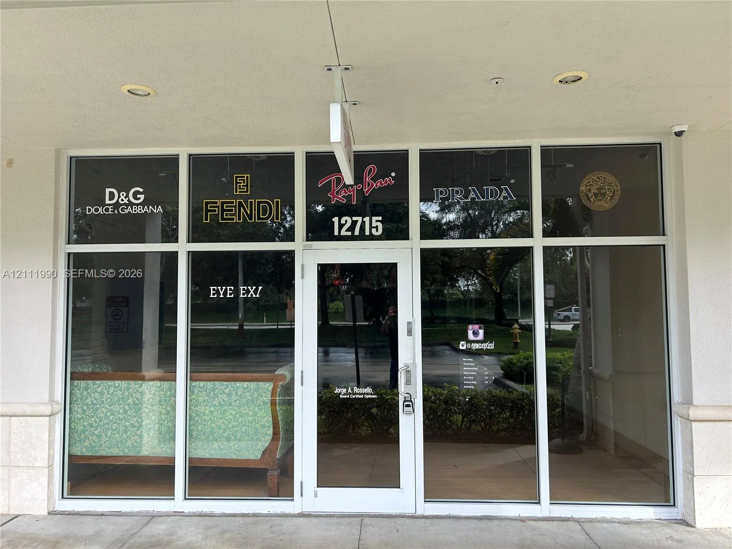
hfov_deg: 67.3
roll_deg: +0.7
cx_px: 366
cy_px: 274
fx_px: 550
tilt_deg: +3.1
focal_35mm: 26
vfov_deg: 53.1
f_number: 1.5
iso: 50
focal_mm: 5.7
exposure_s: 1/552
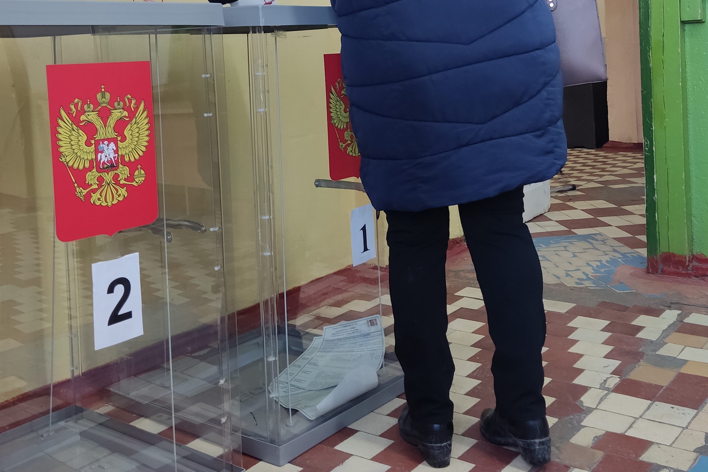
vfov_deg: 30.4
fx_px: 846
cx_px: 340
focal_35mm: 43
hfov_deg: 45.4
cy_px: 93
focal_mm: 4.71
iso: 186
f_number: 1.79
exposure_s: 1/33
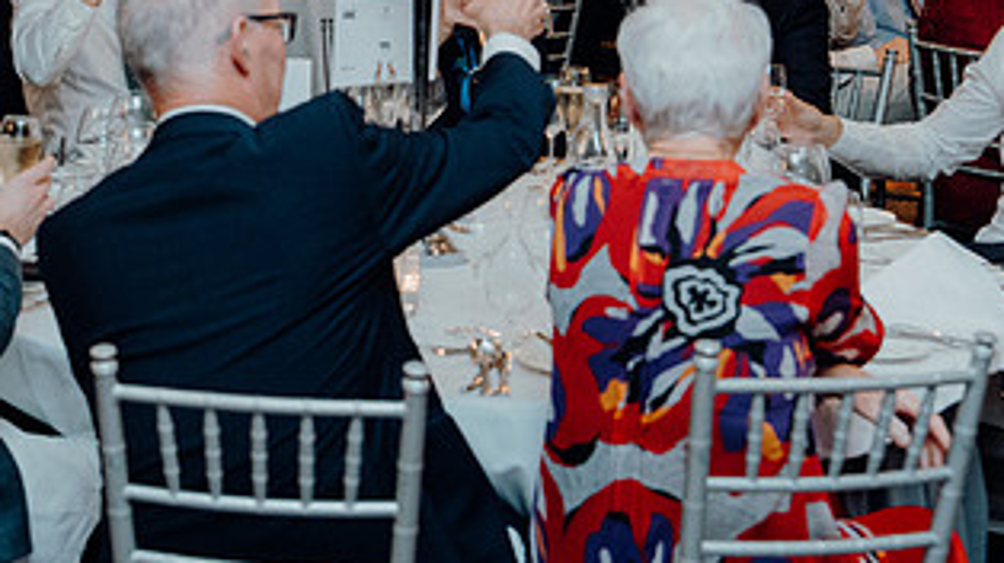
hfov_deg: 22.5
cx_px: 160
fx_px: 2474
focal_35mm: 93
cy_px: 43
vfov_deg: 12.9
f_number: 4
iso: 2500
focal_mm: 48
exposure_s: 1/160
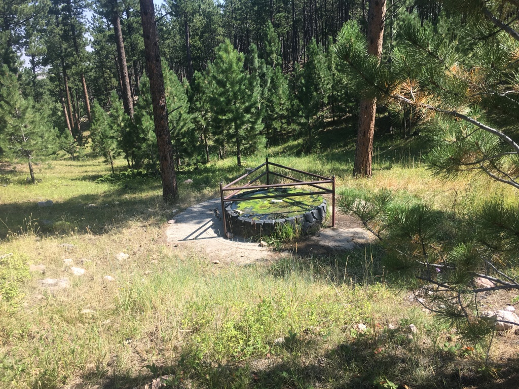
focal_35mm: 29
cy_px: 194
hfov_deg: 61.7
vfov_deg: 48.2
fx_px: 435
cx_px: 260
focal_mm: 4.15
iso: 25
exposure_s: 1/596
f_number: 2.2
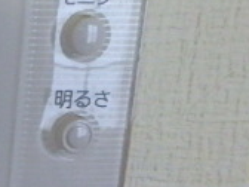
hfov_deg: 18.2
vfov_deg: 18.4
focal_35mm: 80
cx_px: -221
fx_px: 575
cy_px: 110
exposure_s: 1/40
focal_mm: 3.7
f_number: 3.5
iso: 1000
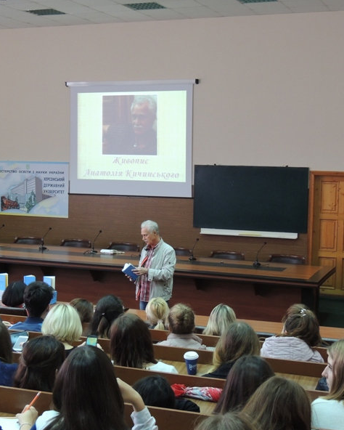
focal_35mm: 62
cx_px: 123
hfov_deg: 24.5
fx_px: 789
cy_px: 217
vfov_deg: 30.5
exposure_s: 1/20
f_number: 3.5
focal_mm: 8.3
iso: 400
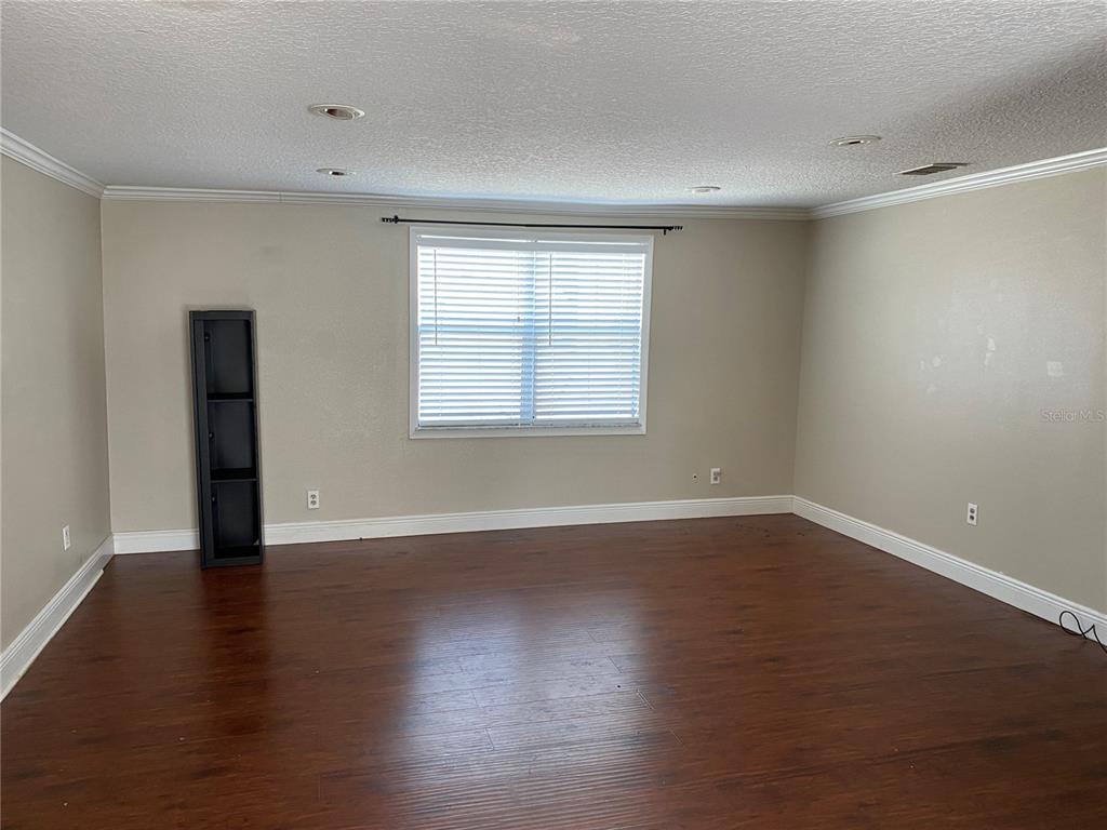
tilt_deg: -7.2
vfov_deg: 53.1
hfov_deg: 67.3
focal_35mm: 26
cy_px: 415
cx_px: 554
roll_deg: -0.5
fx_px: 831
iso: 80
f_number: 1.8
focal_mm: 4.25
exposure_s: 1/60
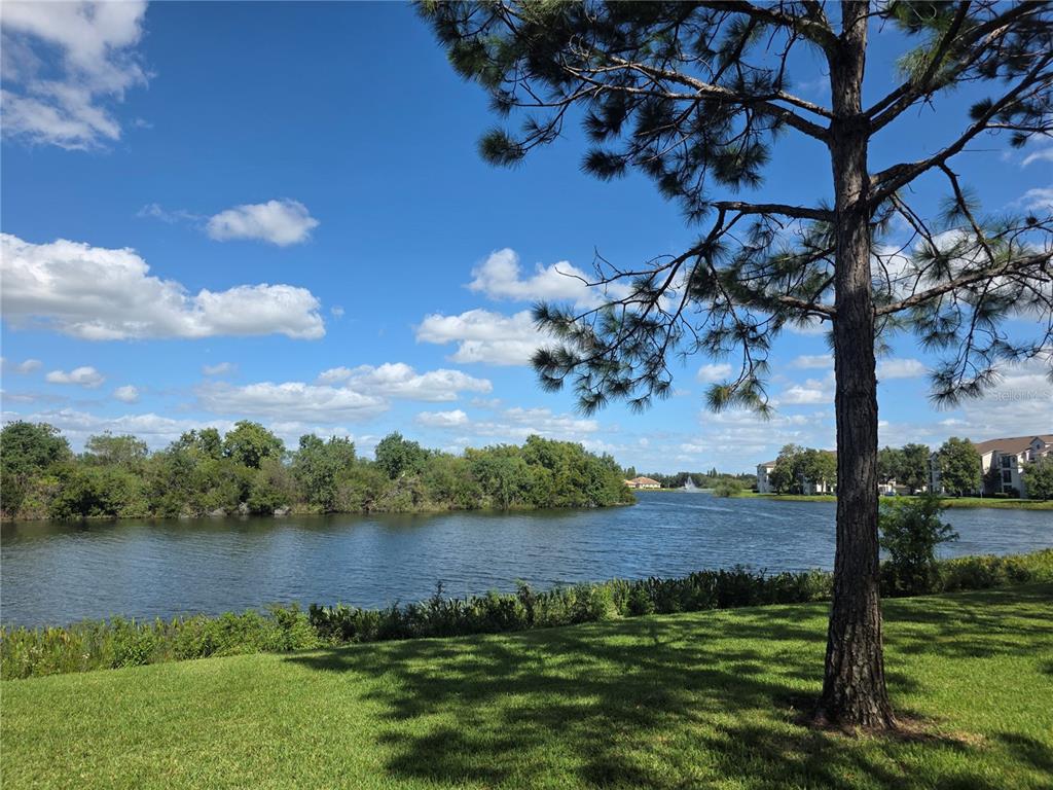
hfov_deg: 73.9
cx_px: 526
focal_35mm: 23
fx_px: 700
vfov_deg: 58.9
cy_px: 395
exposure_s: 1/6574
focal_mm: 6.3
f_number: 1.7
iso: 80
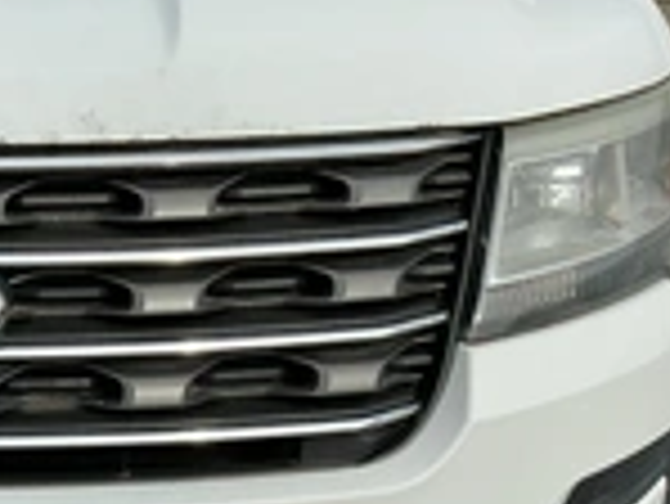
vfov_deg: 19.0
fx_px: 1453
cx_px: -148
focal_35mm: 75
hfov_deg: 23.6
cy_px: 526
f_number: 1.8
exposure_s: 1/1984
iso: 25
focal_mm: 3
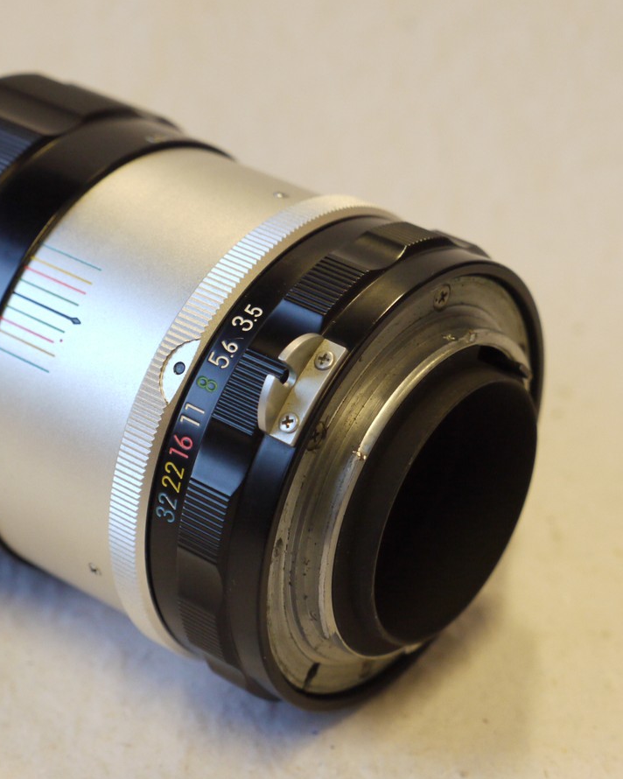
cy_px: 390
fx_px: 2305
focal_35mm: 100
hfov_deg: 15.3
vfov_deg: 19.2
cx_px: 182
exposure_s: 1/80
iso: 800
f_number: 5.6
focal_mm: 38
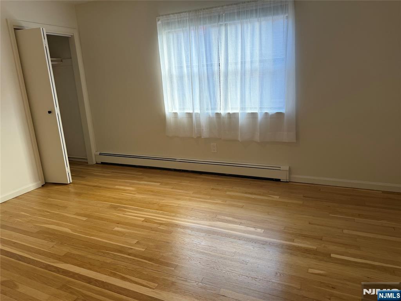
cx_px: 200
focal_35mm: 24
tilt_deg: -14.9
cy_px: 150
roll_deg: +3.2
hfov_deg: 71.6
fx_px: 278
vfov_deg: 56.8
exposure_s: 1/122
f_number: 1.78
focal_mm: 6.76
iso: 125
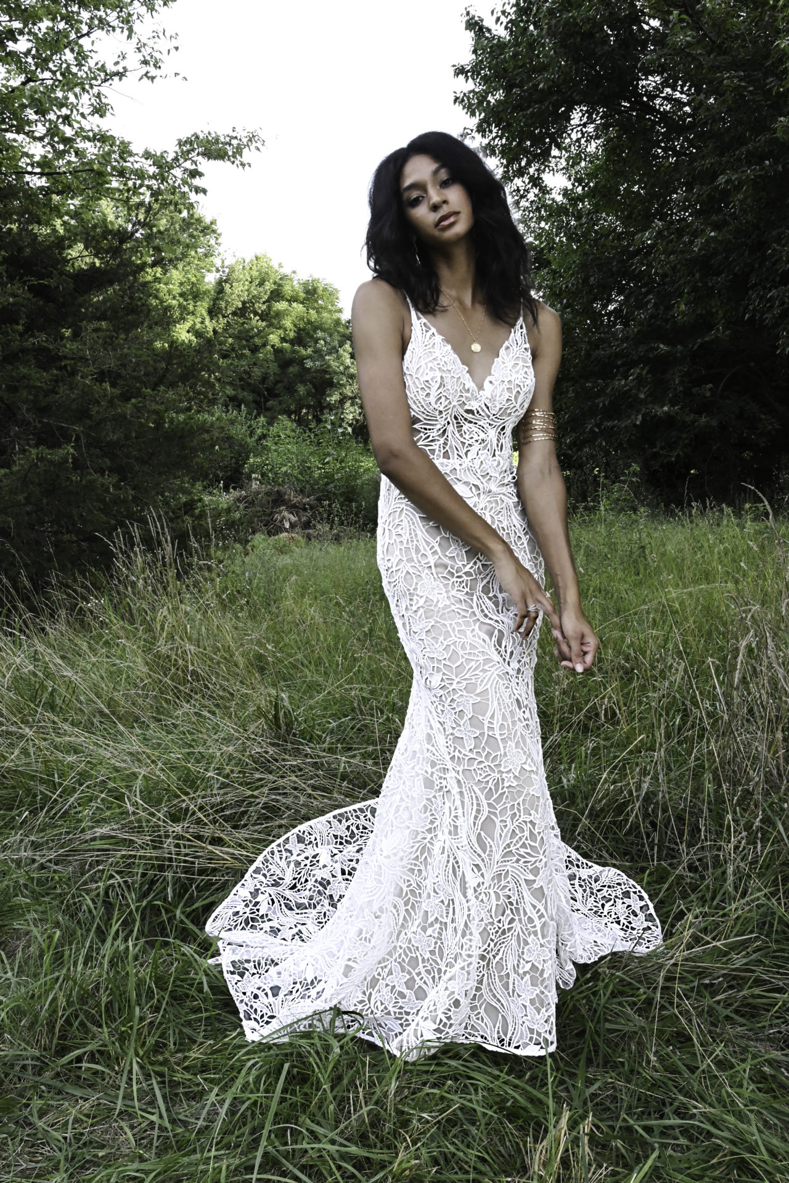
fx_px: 1183
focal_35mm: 36
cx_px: 394
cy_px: 592
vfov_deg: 53.1
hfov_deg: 36.9
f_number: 11
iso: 4000
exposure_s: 1/500
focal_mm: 24
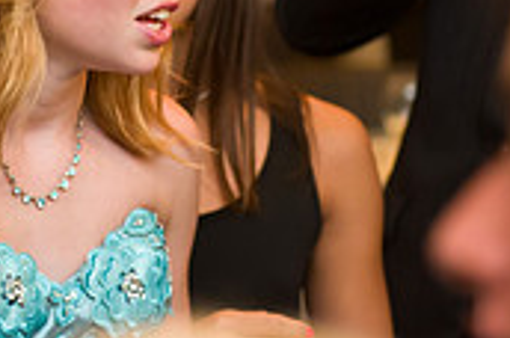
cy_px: -12
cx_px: 107
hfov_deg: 8.7
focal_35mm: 236
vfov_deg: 5.8
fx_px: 3337
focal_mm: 70
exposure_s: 1/125
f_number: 3.2
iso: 1600
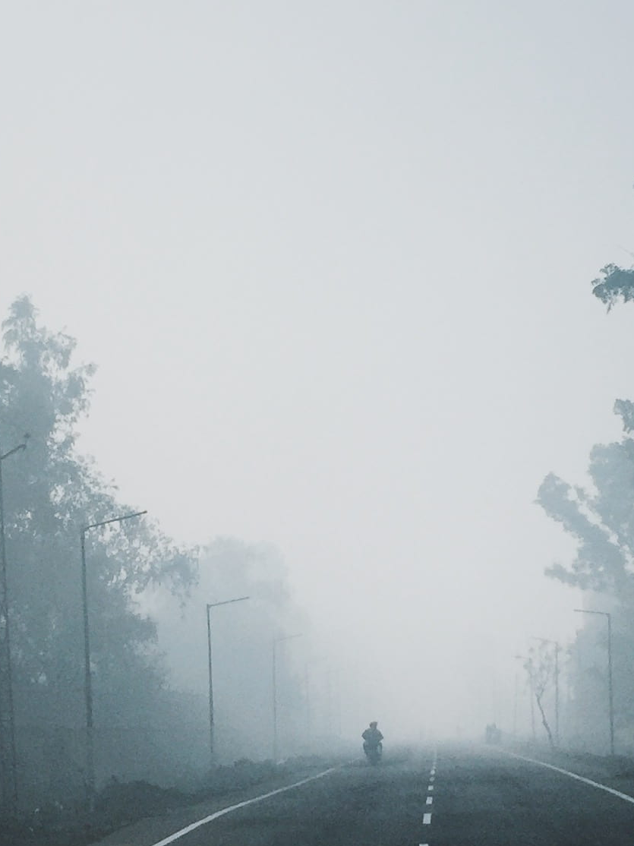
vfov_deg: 22.9
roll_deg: +1.1
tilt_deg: +5.0
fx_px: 2077
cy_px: 570
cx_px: 456
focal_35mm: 85
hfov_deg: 17.3
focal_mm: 4.15
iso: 32
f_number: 2.2
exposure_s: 1/9901
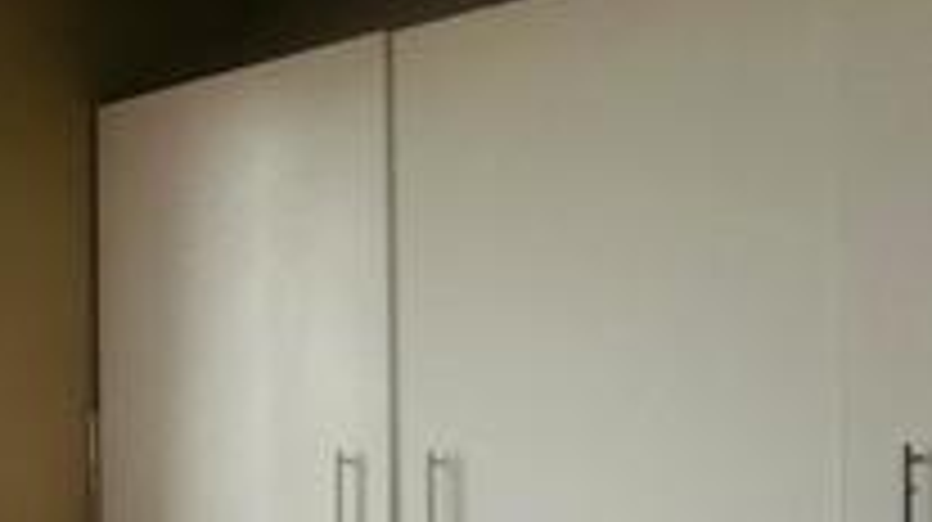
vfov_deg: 19.9
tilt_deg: -1.1
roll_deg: -0.4
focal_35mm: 59
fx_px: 1457
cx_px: -477
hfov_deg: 25.9
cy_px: 477
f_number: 2.2
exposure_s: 1/166
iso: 40
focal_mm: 2.22
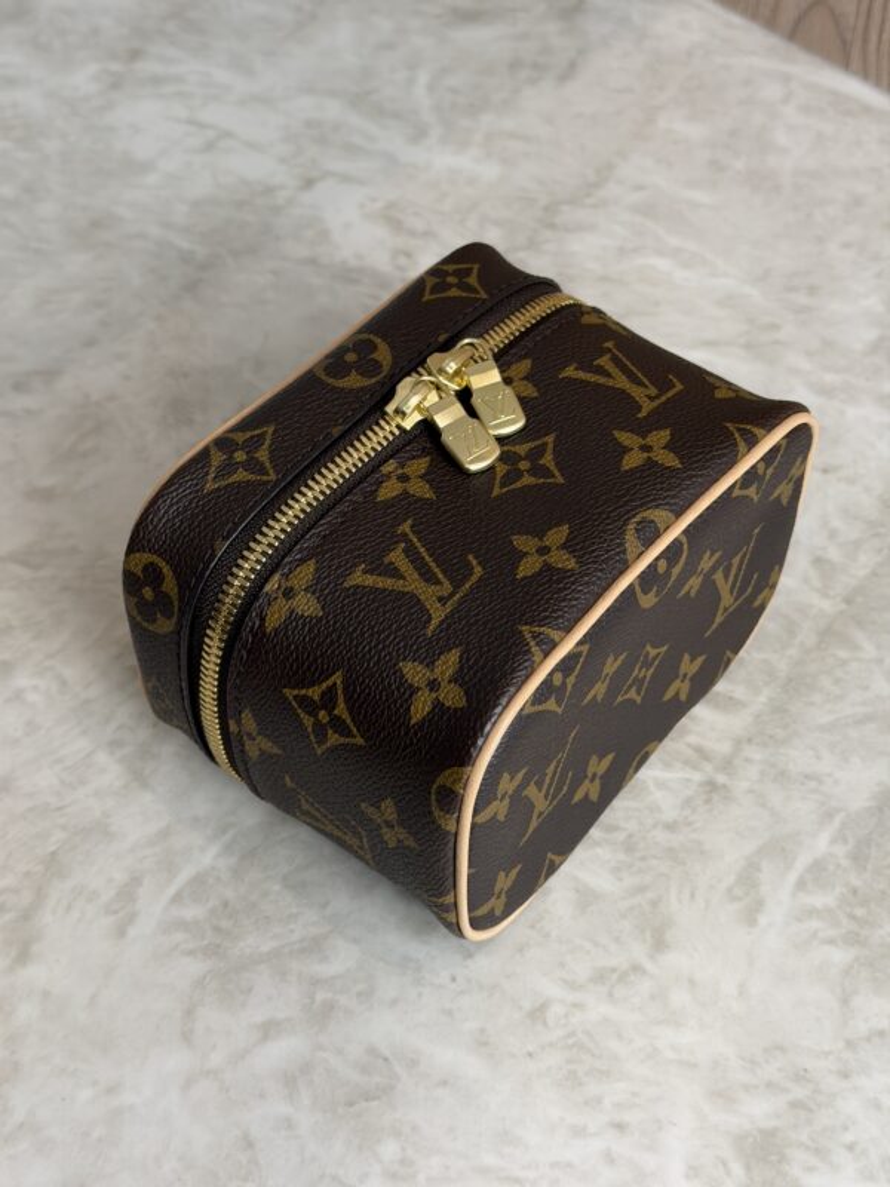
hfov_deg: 30.3
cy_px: 594
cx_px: 445
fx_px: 1645
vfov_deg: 39.7
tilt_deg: -50.4
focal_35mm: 48
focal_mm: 6.76
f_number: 1.78
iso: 80
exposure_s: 1/120
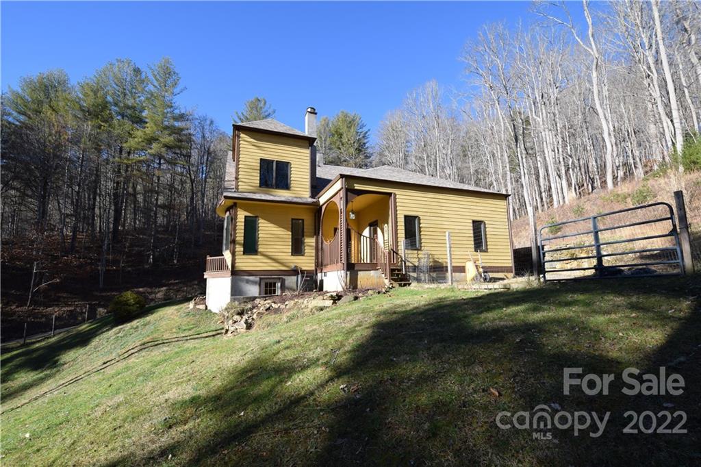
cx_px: 350
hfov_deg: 100.4
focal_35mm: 15
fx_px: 292
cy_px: 234
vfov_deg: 77.3
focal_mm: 10
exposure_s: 1/250
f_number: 8
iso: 280
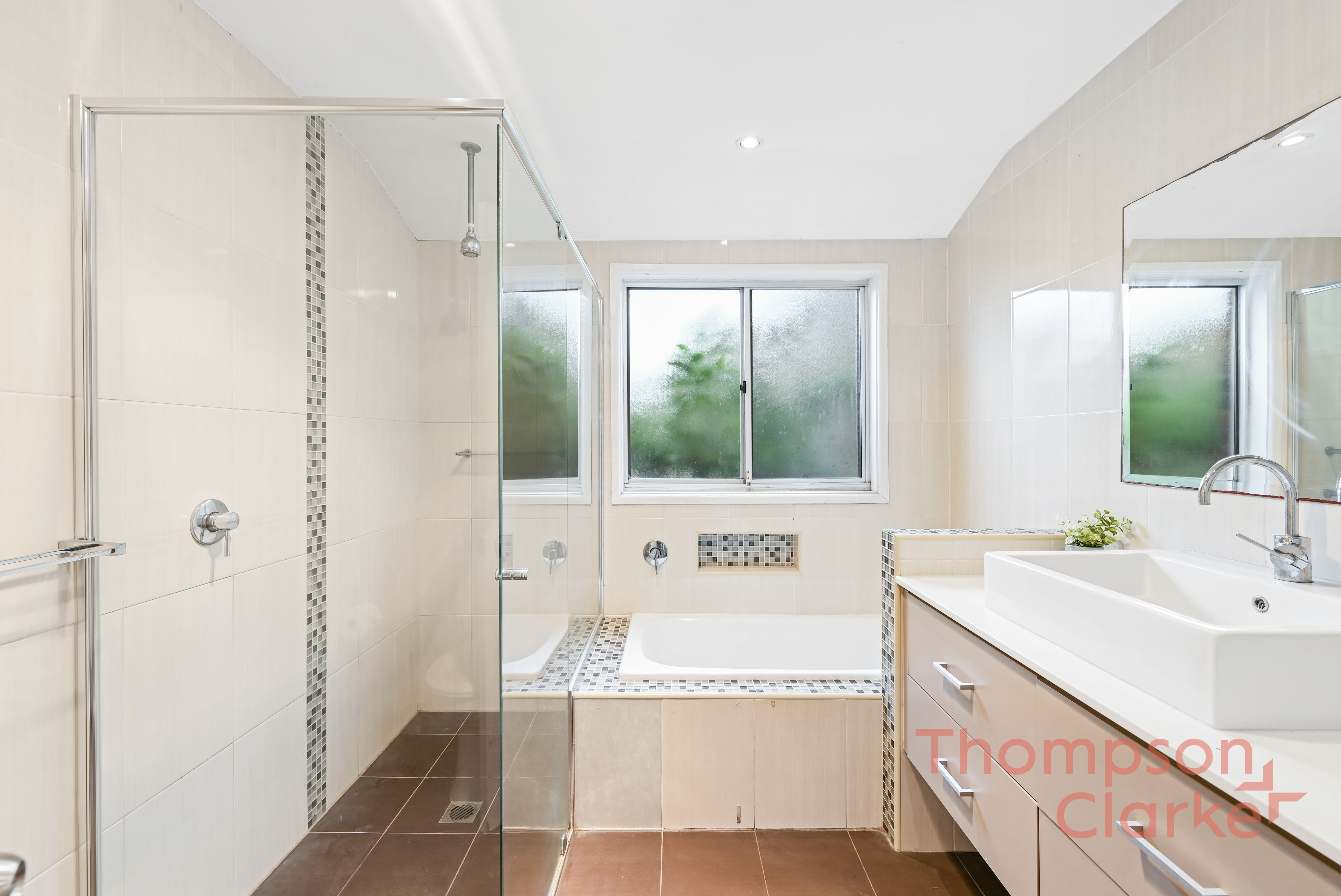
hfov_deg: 104.2
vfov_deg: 81.3
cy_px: 448
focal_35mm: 14
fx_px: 522
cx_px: 670
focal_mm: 14
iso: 100
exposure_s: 1/1.67
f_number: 7.1
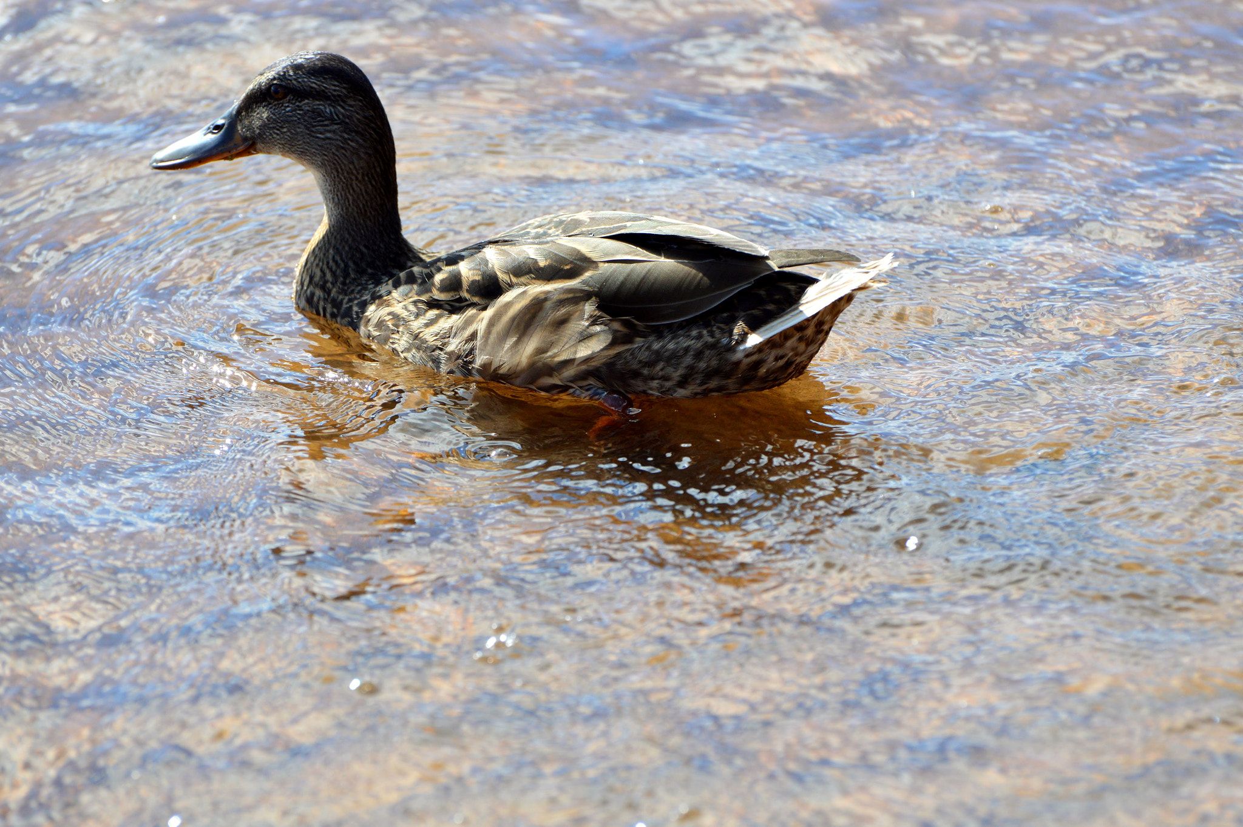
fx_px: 9315
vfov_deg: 5.1
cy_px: 414
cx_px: 622
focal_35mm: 270
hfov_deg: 7.6
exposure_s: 1/1250
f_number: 5.3
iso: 400
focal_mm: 180
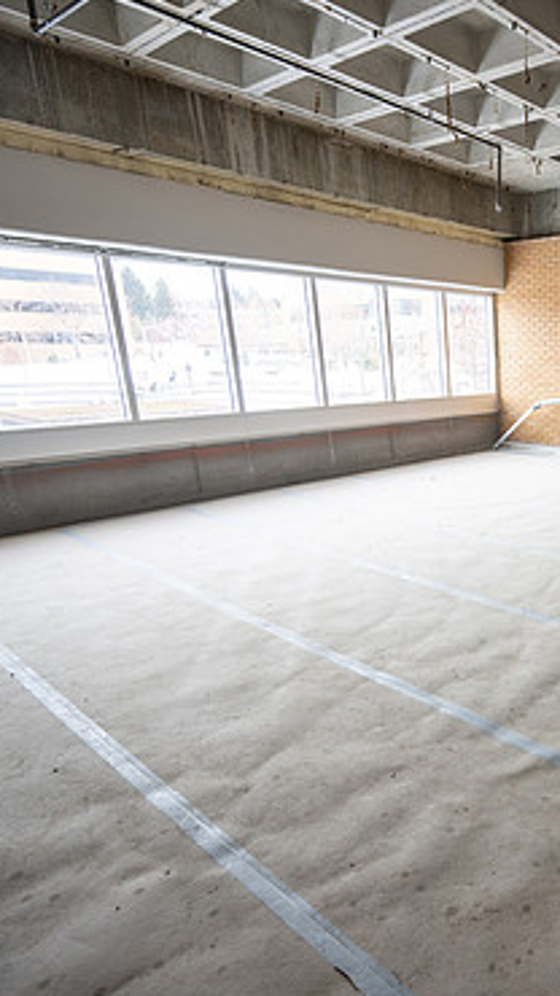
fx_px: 607
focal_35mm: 23
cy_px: 518
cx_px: 611
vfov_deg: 78.7
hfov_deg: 40.4
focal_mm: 14
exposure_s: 1/125
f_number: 4
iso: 160
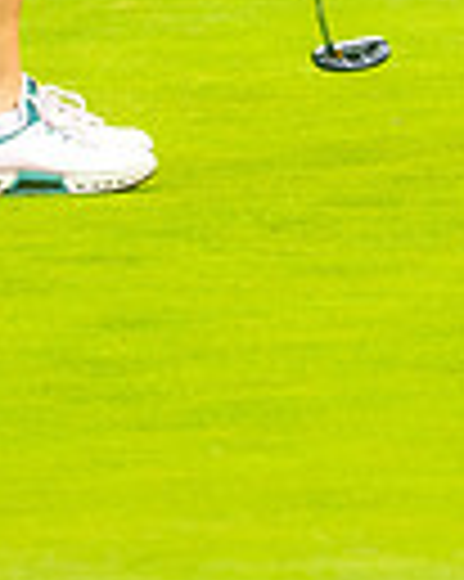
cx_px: 441
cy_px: -391
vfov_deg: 1.3
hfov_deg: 1.0
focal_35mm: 1474
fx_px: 25332
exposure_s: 1/800
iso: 800
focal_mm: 300
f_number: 4
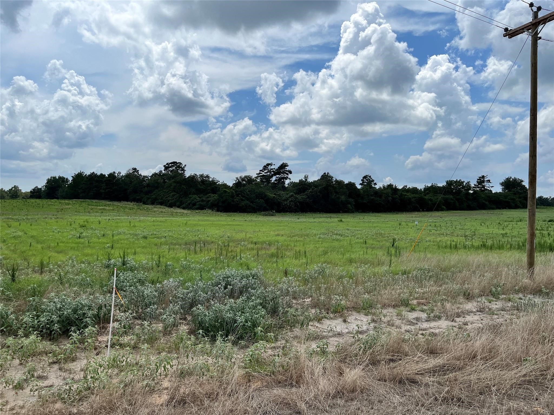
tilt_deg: +2.1
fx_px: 416
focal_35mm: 26
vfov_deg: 53.1
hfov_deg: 67.3
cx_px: 277
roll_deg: -1.7
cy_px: 208
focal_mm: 5.1
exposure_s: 1/6494
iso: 50
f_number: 1.6
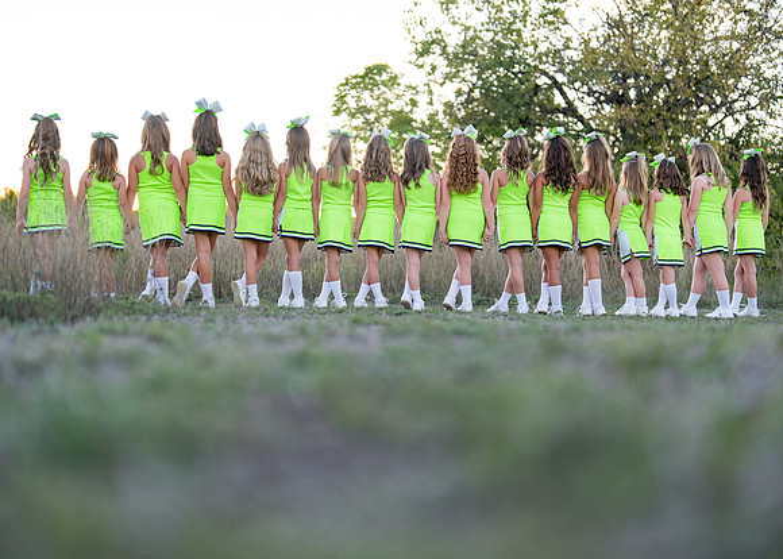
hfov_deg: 36.6
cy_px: 279
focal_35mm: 53
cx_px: 414
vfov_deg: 26.6
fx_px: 1183
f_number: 1.2
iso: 160
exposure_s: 1/500
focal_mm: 50
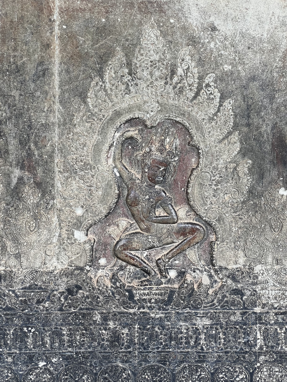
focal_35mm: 77
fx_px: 851
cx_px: 144
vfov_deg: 25.3
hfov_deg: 19.1
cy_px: 191
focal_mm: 9
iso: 50
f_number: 2.8
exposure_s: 1/99
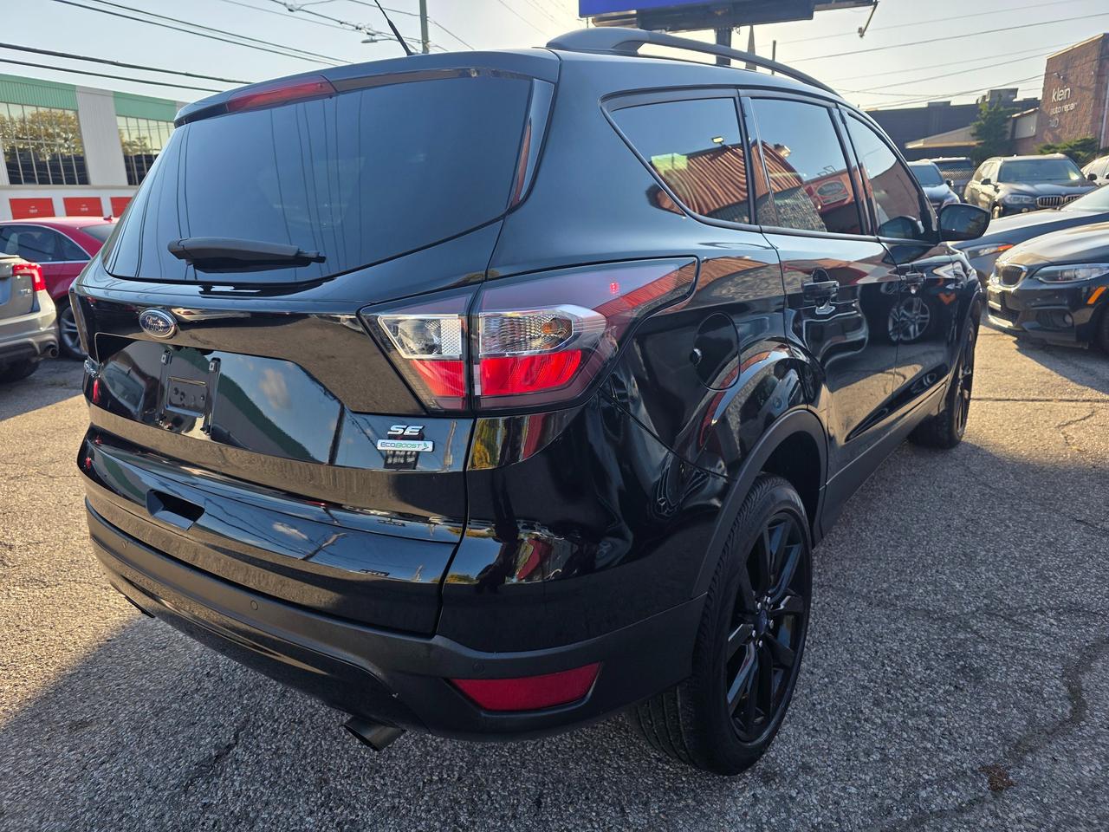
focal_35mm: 23
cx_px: 554
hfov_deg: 73.9
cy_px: 416
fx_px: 737
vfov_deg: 58.9
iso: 80
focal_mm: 6.3
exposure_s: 1/2551
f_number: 1.7
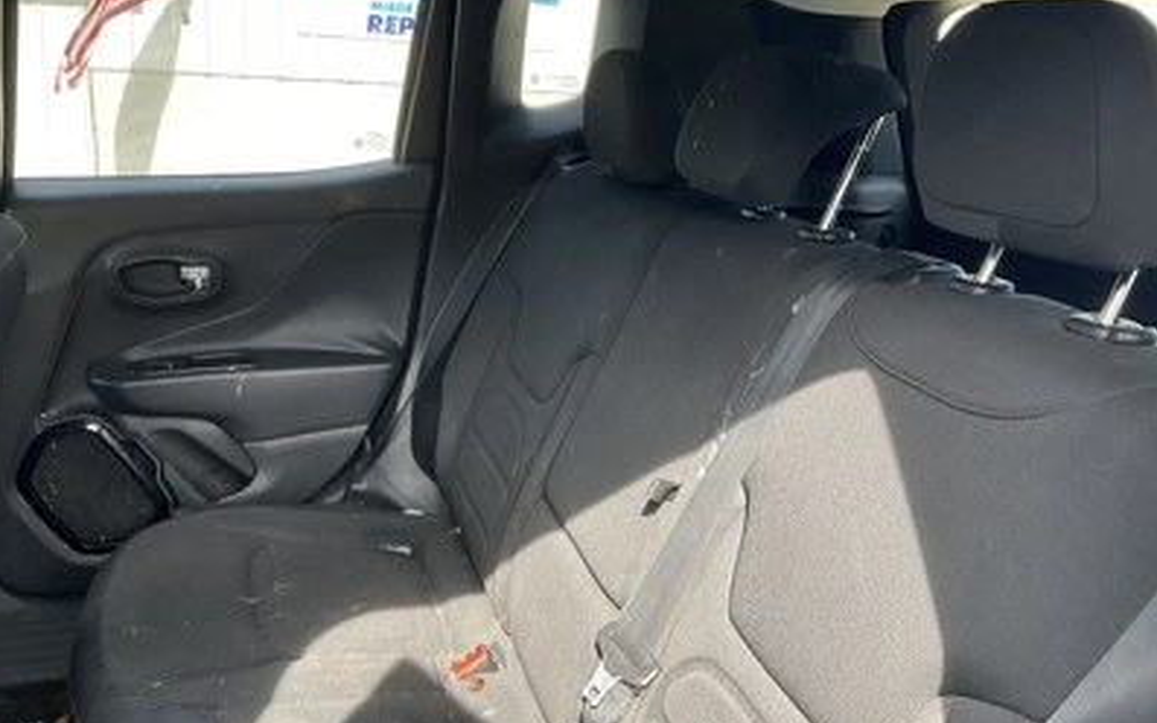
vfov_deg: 40.5
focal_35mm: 31
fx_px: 977
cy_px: 312
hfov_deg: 61.2
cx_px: 577
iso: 32
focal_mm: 3
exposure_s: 1/122
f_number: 1.8
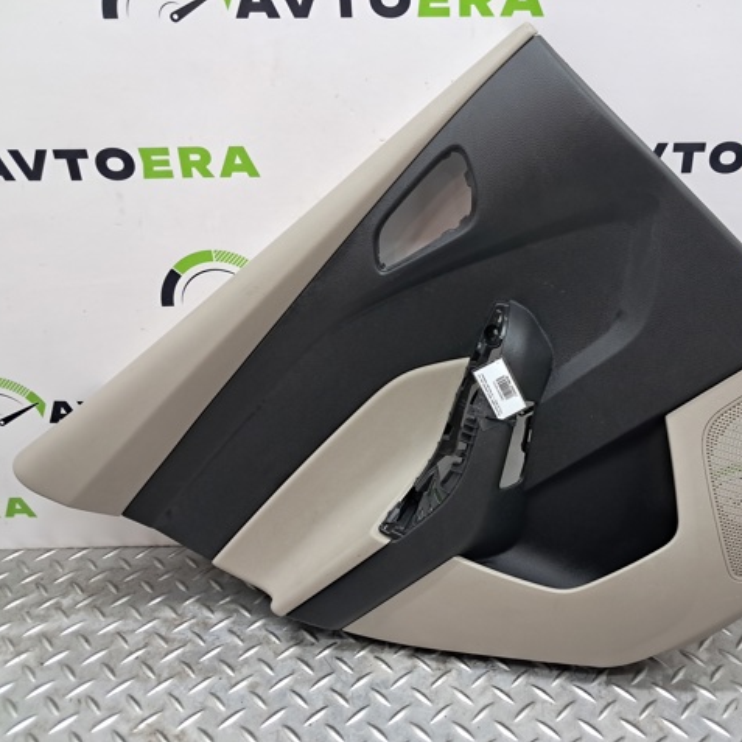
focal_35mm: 32
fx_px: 776
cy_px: 371
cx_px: 462
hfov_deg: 50.6
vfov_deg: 51.1
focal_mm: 4
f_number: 1.8
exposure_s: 1/50
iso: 160
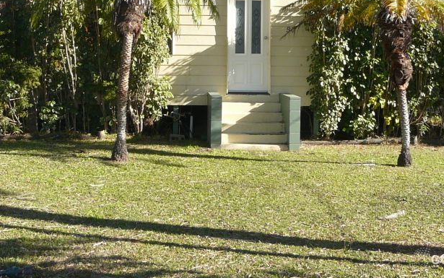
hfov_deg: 33.0
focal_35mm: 62
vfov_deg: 20.8
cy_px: 68
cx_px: 219
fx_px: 751
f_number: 4.5
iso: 100
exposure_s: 1/250
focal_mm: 4.6
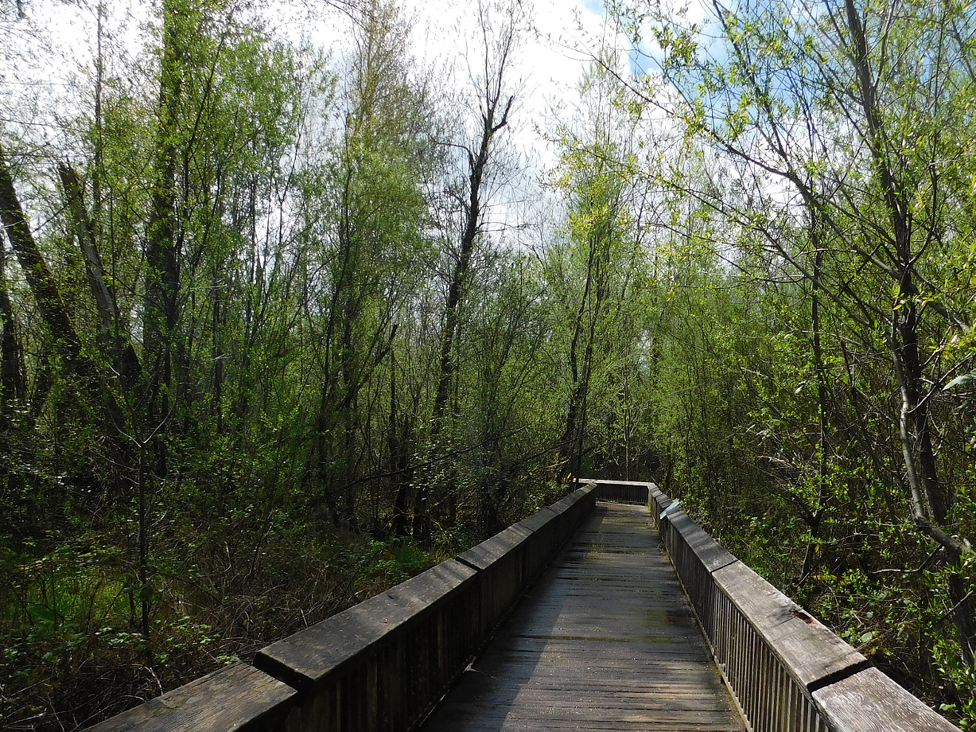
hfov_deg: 59.6
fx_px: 846
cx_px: 569
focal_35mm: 30
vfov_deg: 46.2
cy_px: 473
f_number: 3
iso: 125
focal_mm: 4
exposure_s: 1/1500
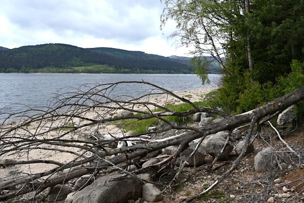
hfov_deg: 57.9
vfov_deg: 40.5
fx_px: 275
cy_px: 100
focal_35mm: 33
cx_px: 148
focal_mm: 31.5
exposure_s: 1/250
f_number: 5.6
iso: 110
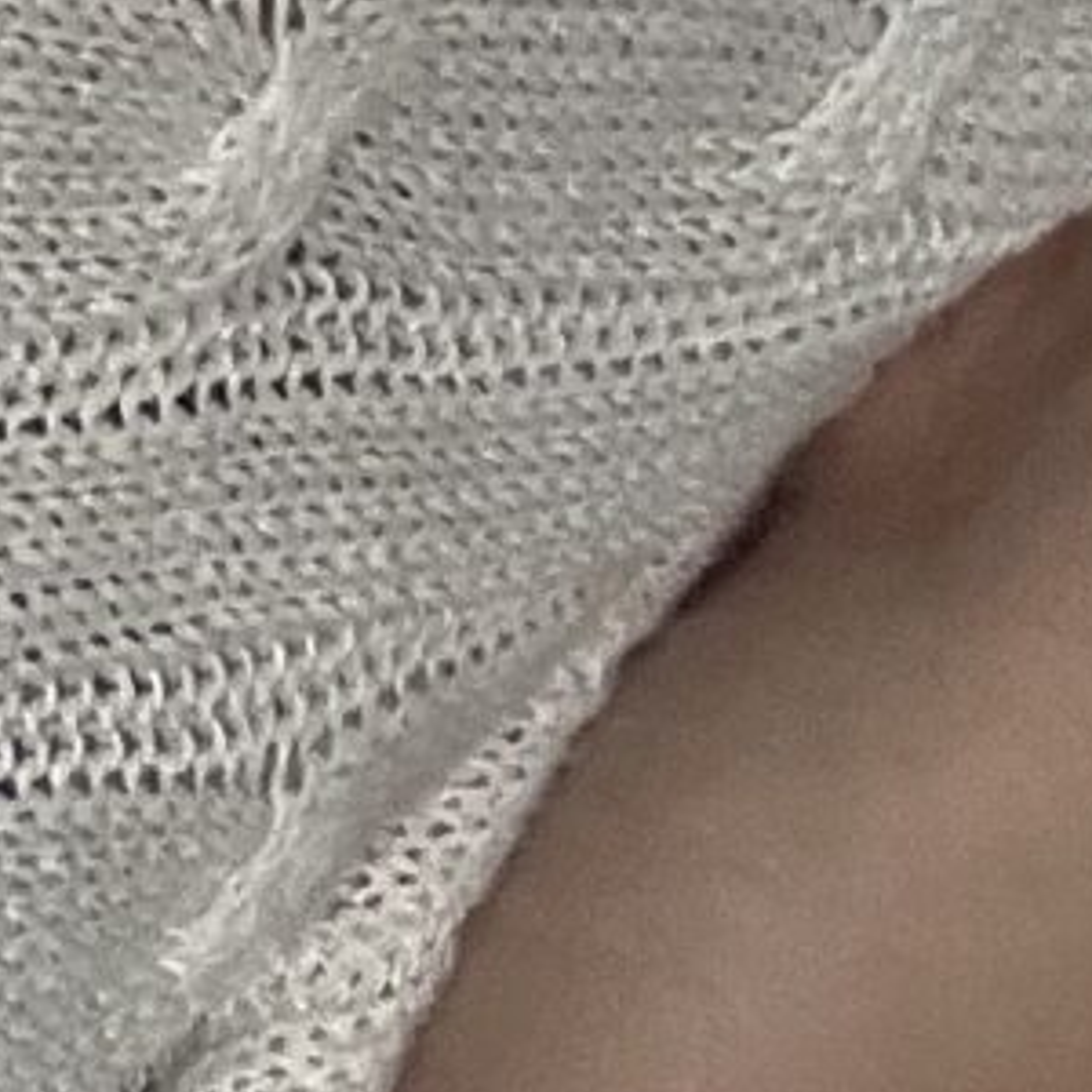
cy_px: -1878
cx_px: -895
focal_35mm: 181
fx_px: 6460
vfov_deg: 8.5
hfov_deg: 9.2
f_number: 2.2
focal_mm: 2.71
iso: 125
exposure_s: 1/60
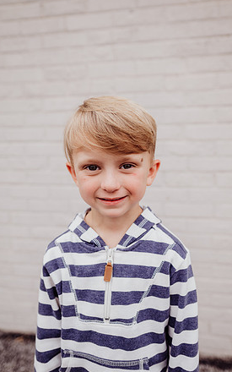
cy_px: 184
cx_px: 123
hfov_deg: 49.2
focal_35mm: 25
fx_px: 253
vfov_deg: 72.5
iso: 200
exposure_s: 1/200
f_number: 2.5
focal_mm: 24
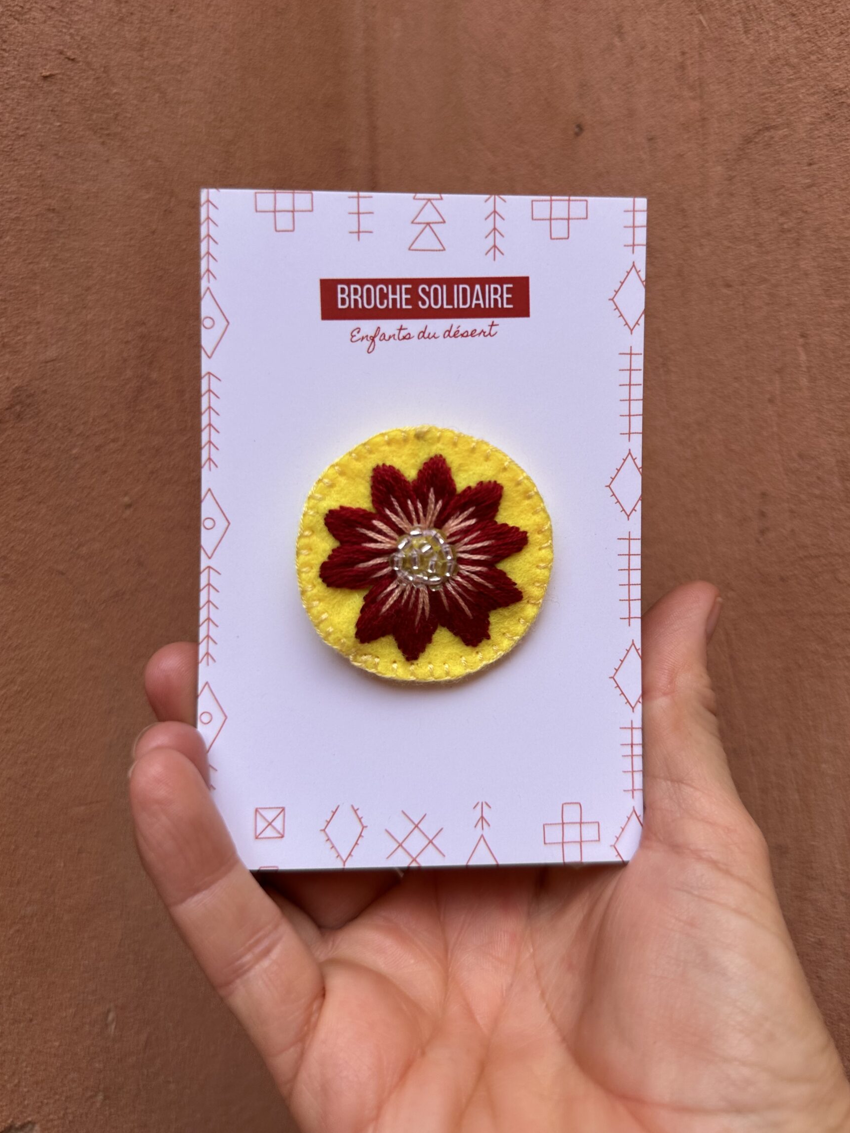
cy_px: 498
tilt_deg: -5.6
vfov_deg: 65.1
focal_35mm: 27
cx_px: 460
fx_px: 884
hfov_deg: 51.3
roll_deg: -0.1
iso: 64
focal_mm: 6.86
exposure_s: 1/121
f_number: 1.78
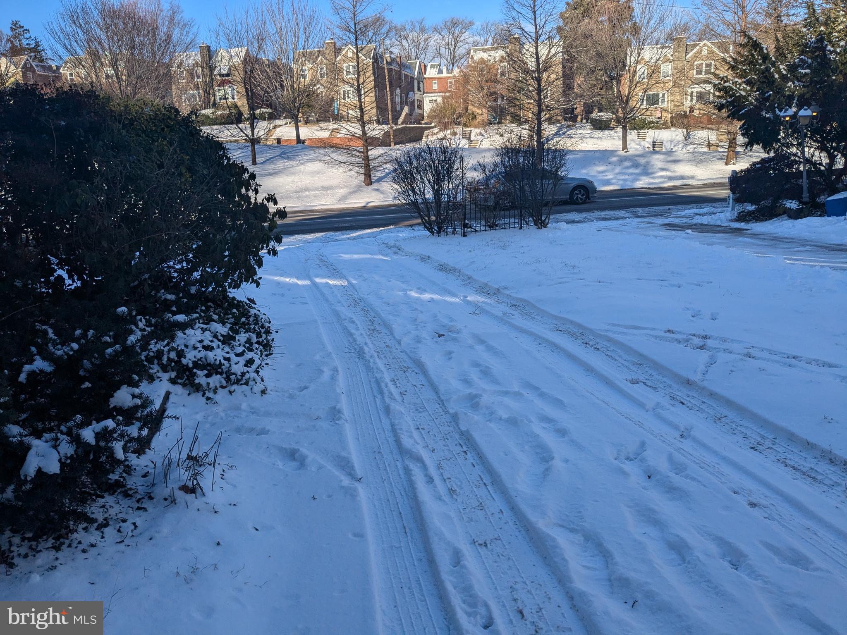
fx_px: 661
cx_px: 424
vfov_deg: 51.4
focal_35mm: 27
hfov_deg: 65.3
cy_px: 318
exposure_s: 1/3344
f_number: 1.73
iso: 57
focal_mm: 4.38
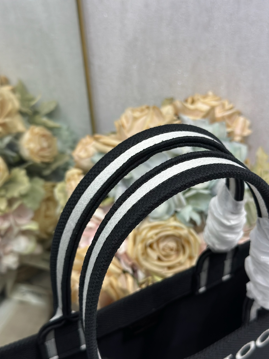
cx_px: 134
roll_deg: +1.1
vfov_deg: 39.7
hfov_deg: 30.3
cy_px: 180
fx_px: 497
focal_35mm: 48
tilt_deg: -38.6
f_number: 1.78
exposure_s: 1/549
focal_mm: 6.86
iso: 80
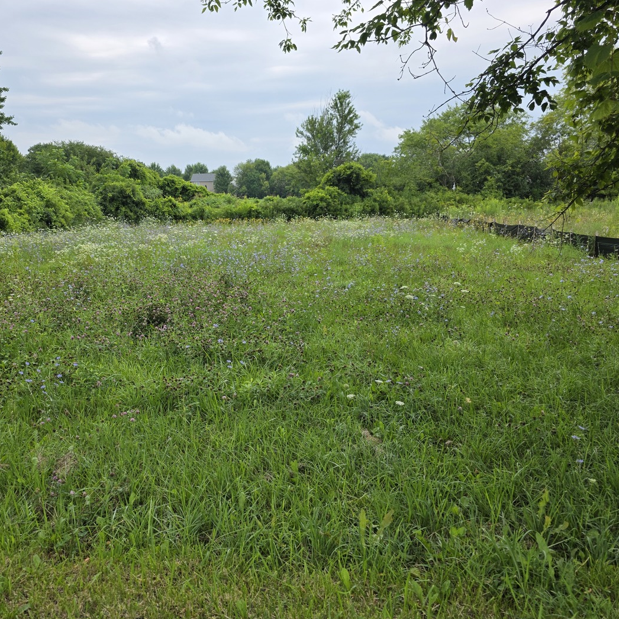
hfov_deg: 56.6
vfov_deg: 57.3
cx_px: 231
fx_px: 566
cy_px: 310
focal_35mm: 28
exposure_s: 1/3264
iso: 80
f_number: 1.7
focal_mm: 6.3
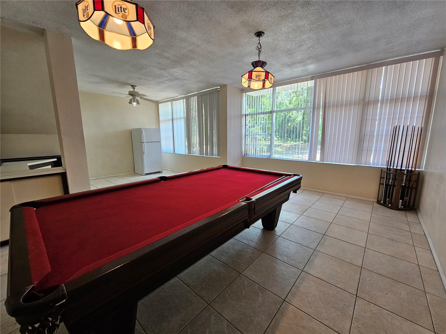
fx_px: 167
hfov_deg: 106.2
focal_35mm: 13
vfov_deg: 89.9
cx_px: 223
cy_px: 167
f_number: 2.2
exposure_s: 1/60
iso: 100
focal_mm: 2.2
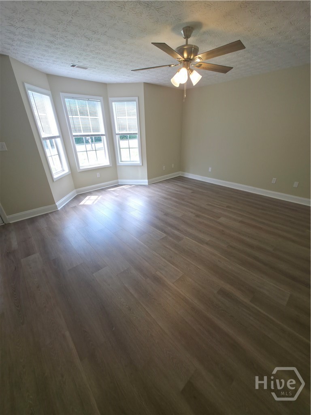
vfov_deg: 106.2
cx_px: 156
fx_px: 156
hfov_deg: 89.9
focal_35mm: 13
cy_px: 208
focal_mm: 2.2
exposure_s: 1/120
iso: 50
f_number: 1.9
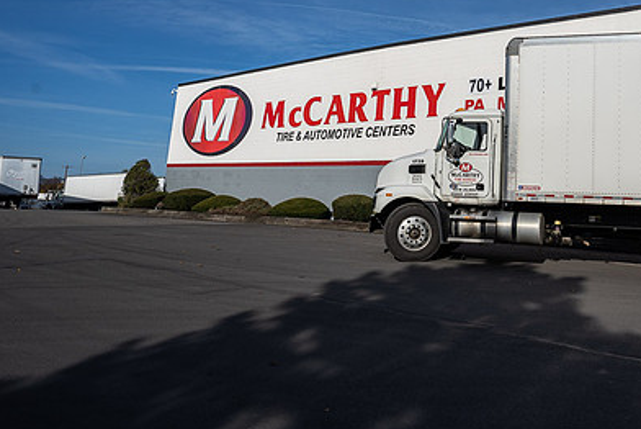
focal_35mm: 34
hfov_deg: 53.9
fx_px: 606
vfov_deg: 38.2
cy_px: 122
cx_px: 458
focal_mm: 23
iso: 125
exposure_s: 1/1250
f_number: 7.1
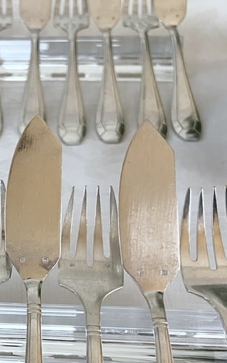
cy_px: 276
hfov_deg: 20.4
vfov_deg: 33.3
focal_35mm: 60
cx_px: -40
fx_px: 594
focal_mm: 5.7
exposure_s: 1/50
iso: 200
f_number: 1.5
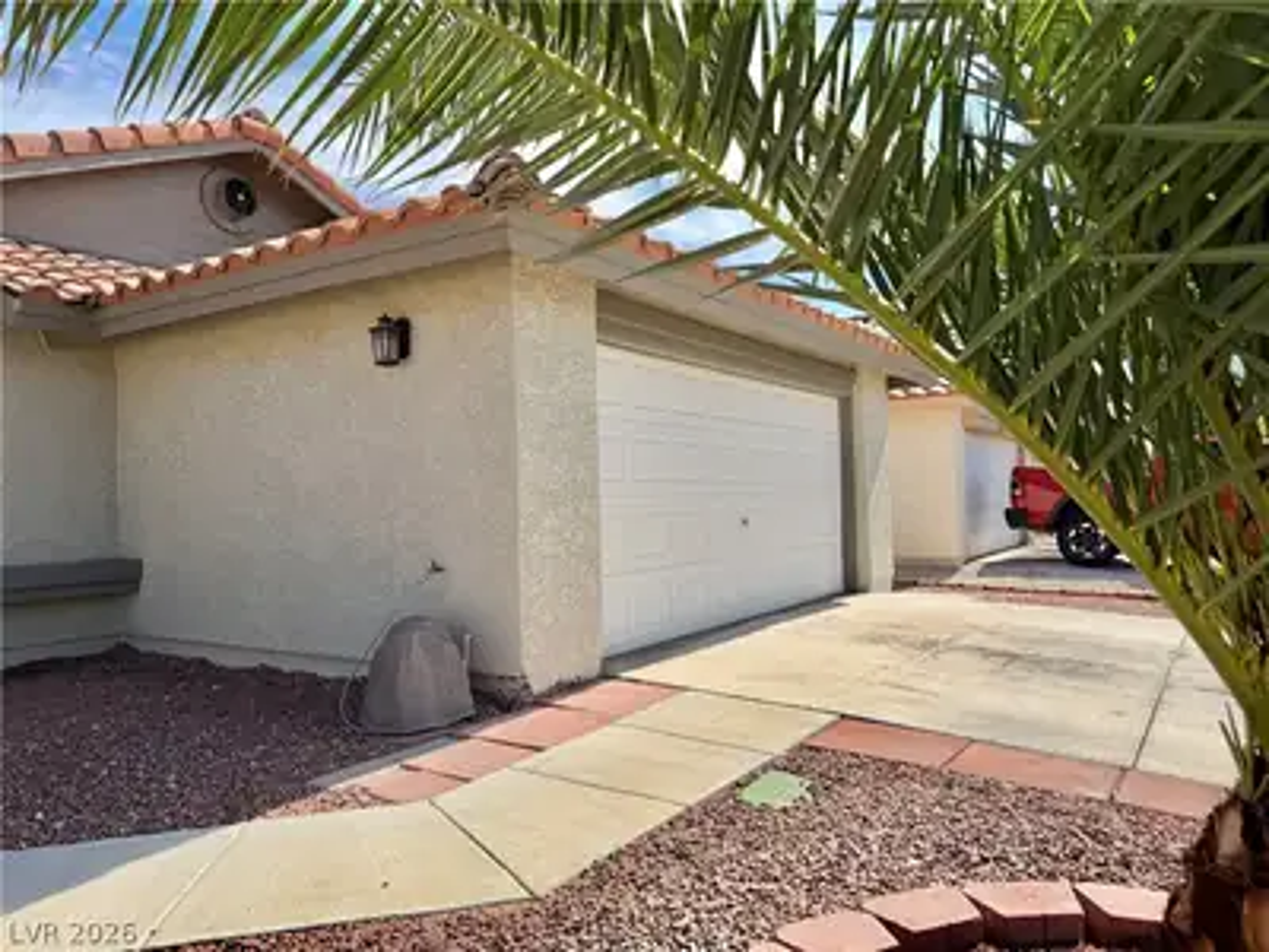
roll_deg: +1.4
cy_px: 476
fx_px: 880
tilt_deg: +2.0
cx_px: 634
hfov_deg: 71.6
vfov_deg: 56.8
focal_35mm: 24
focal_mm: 6.76
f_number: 1.78
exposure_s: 1/5319
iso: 80
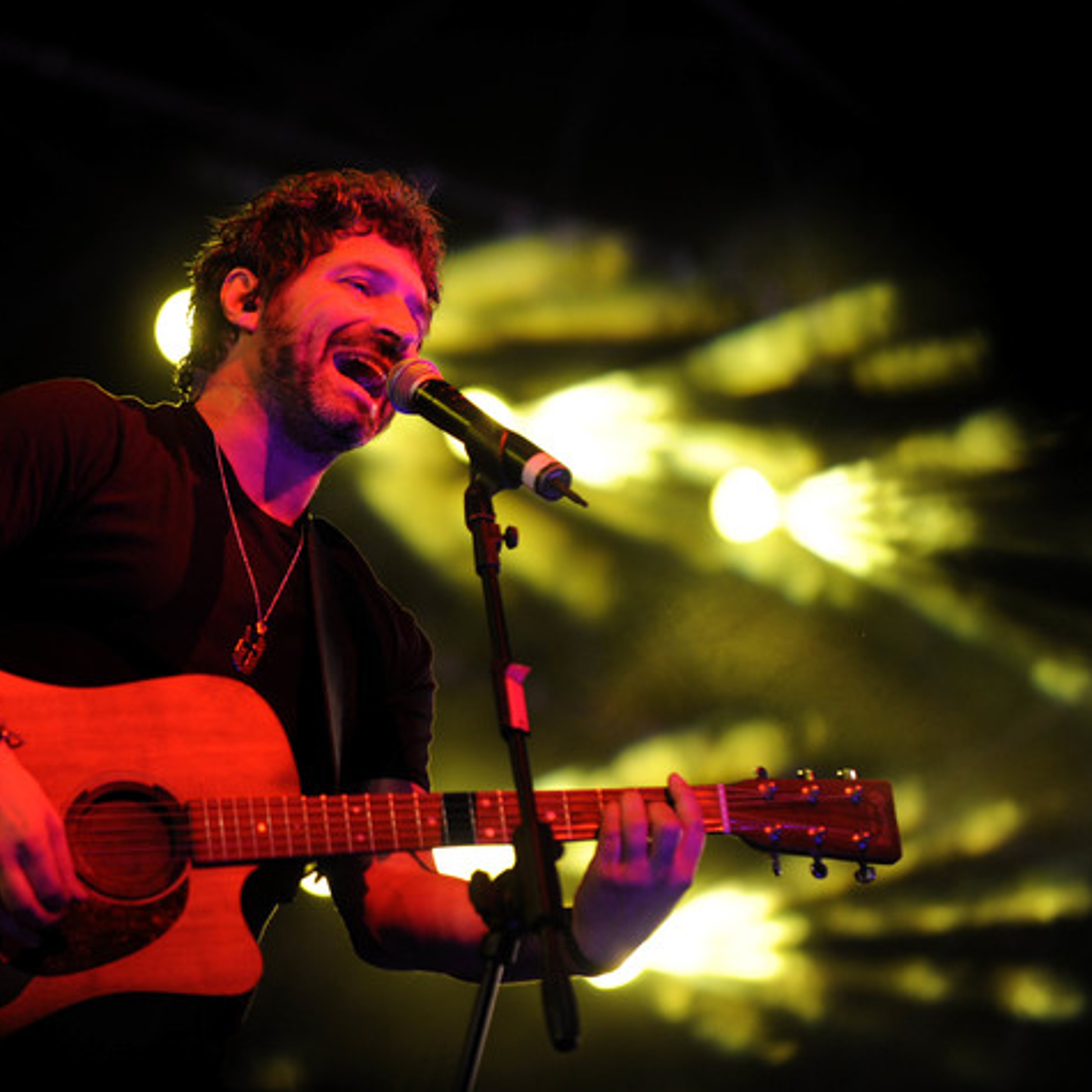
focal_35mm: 193
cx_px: 352
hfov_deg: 9.1
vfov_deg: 9.1
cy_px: 544
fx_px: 6888
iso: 1000
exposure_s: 1/400
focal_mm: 150
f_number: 3.2
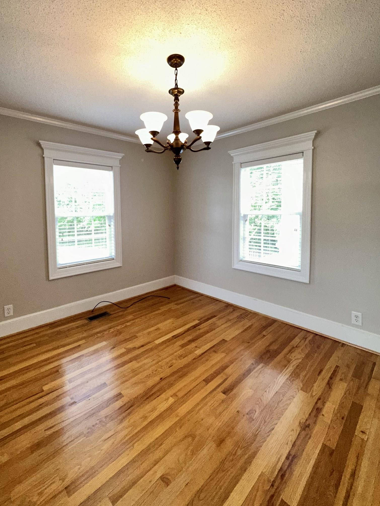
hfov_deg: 77.9
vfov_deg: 94.1
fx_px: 234
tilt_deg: -3.4
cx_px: 173
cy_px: 224
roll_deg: +0.2
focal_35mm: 16
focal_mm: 2.22
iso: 320
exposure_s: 1/120
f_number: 2.2
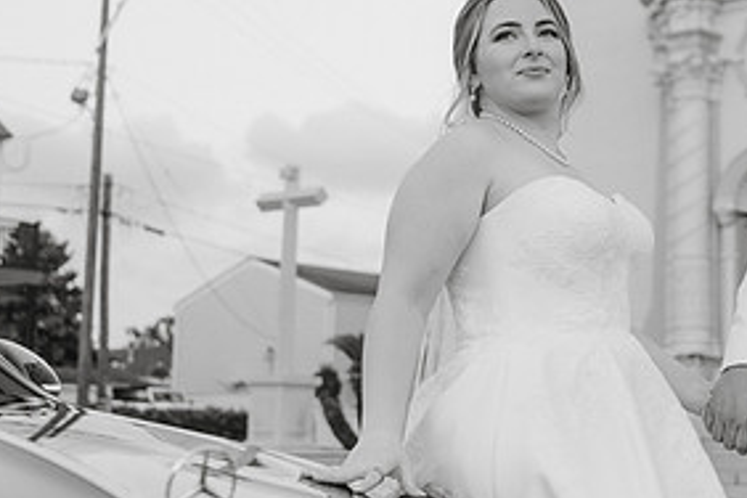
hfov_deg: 27.8
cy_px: 232
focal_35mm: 72
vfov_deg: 18.9
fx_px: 1494
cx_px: 517
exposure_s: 1/400
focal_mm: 35
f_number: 2.8
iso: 400
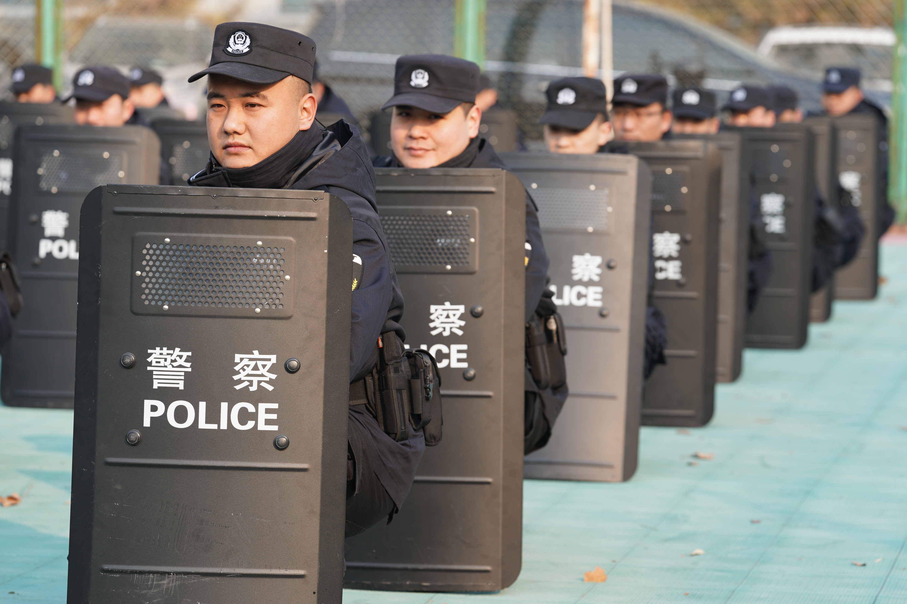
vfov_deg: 9.8
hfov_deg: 14.7
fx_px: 3527
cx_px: 454
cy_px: 302
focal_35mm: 140
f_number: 5.6
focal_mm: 140
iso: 100
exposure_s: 1/125
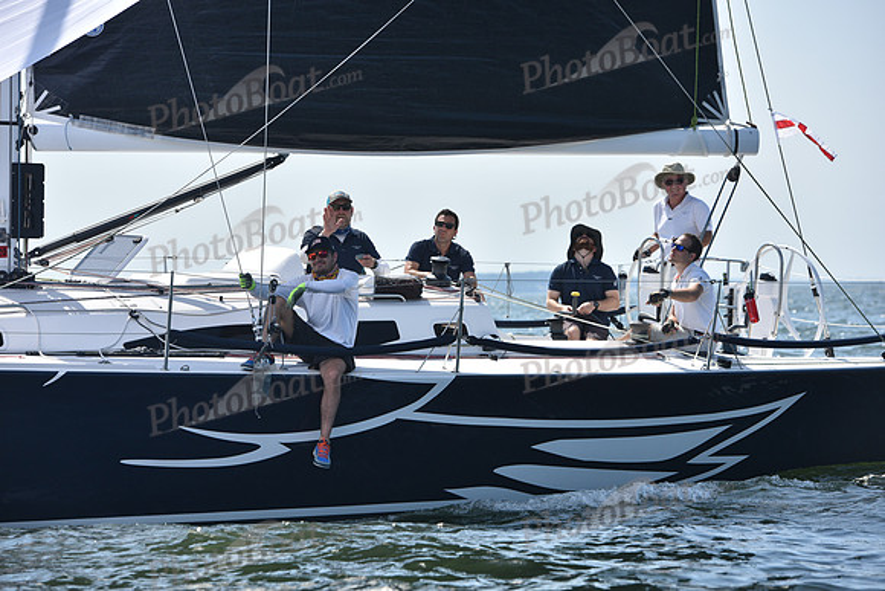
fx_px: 3811
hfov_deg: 13.2
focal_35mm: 155
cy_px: 296
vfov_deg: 8.9
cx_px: 442
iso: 250
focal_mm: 155
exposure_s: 1/1250
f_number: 6.3
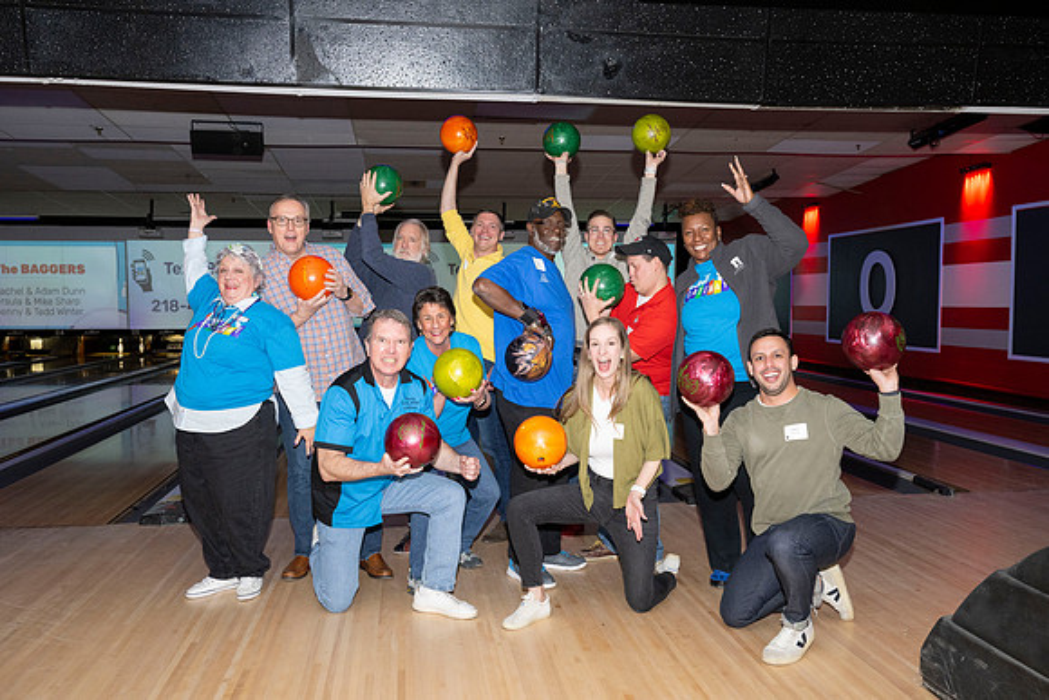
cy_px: 350
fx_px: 874
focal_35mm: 30
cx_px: 524
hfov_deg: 61.9
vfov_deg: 43.6
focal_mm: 30
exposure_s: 1/100
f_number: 5.6
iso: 1600
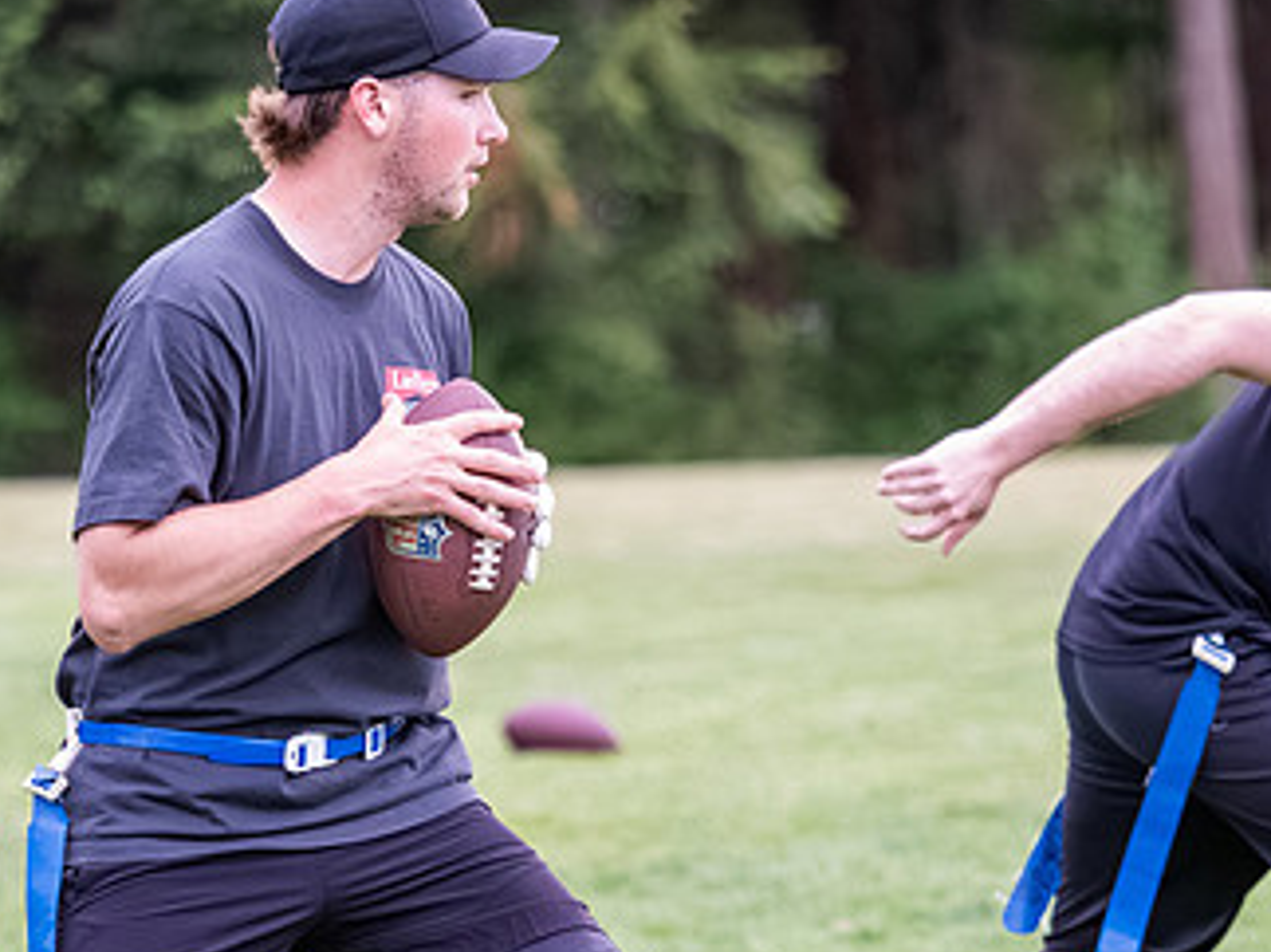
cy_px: 509
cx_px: 637
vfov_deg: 3.8
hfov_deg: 5.0
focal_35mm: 395
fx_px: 14498
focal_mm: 110
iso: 4000
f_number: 2.8
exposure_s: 1/1250
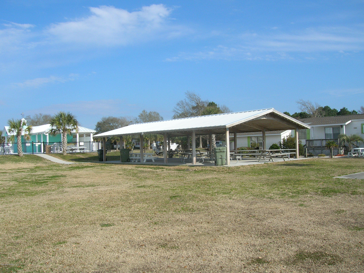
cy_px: 136
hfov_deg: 54.0
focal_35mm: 34
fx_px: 358
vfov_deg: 41.8
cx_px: 182
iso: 50
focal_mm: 5.7
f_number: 4.9
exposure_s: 1/446
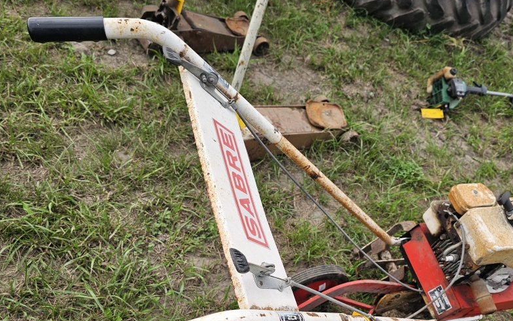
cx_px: 293
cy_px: 244
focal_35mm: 32
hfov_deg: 59.4
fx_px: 448
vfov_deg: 38.4
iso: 10
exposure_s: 1/192
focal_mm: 6.3
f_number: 1.7
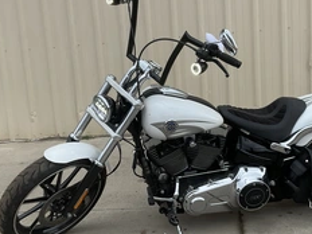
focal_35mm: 50
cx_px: 163
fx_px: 451
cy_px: 120
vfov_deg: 29.1
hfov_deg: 38.2
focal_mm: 3
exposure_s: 1/262
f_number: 1.8
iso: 25
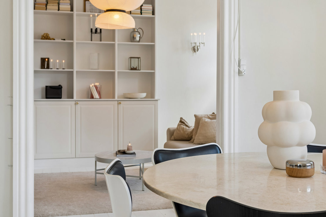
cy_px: 108
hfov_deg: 43.6
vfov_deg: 29.9
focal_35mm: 45
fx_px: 407
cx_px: 163
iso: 200
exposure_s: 1/40
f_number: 6.3
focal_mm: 30
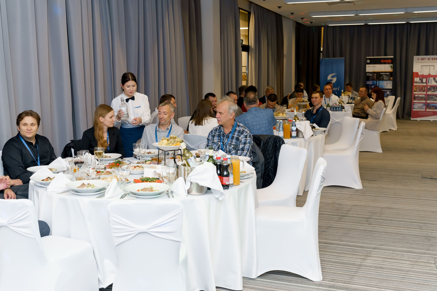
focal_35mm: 41
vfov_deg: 32.7
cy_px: 146
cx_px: 218
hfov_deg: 47.6
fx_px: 496
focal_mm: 39
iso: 3200
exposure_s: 1/125
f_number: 4.5
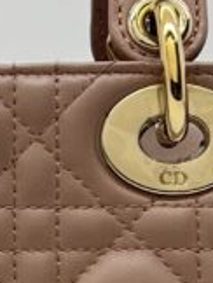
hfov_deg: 8.9
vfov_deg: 11.9
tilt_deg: -1.1
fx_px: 1342
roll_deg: +1.0
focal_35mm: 164
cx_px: -54
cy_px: 274
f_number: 1.5
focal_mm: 5.7
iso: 40
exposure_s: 1/177
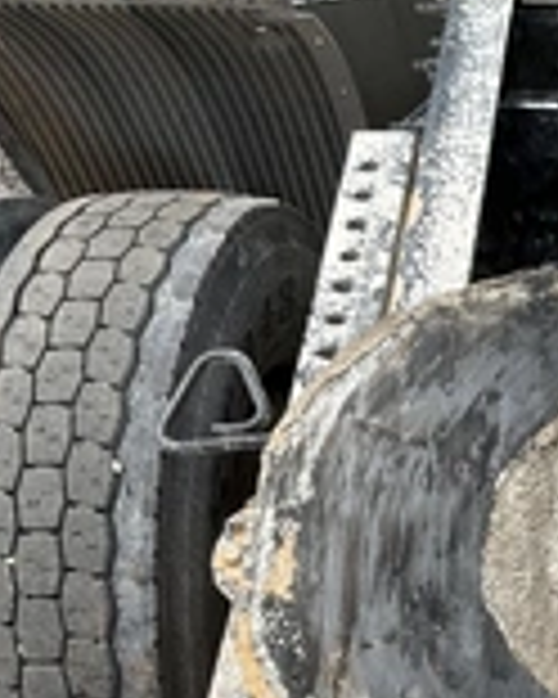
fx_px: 1507
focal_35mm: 73
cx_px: 765
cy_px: 558
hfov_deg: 19.1
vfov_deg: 25.6
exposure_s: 1/1250
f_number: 1.8
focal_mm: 3
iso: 25
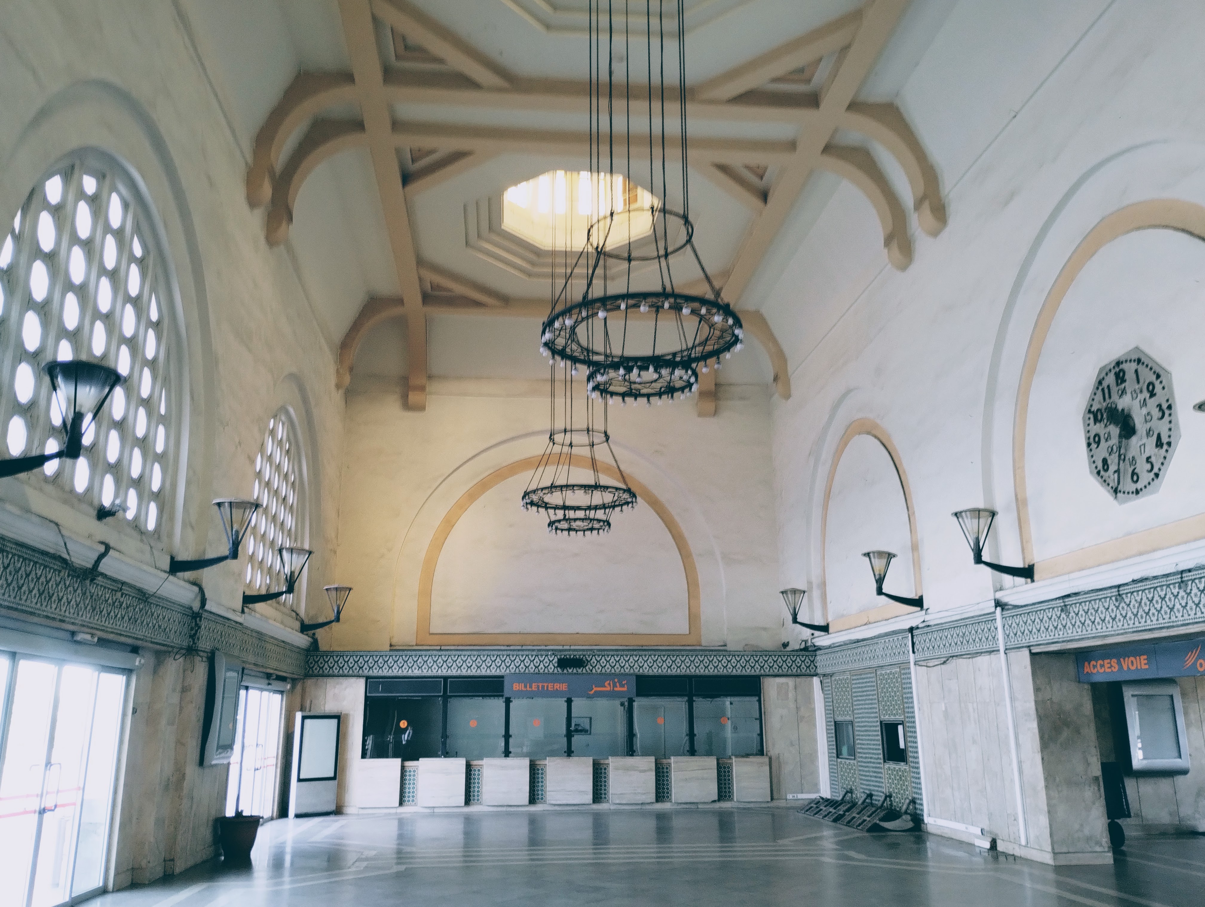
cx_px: 602
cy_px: 454
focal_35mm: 28
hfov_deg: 63.4
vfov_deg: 49.8
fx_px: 976
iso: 309
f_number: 1.8
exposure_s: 1/33
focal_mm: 4.27
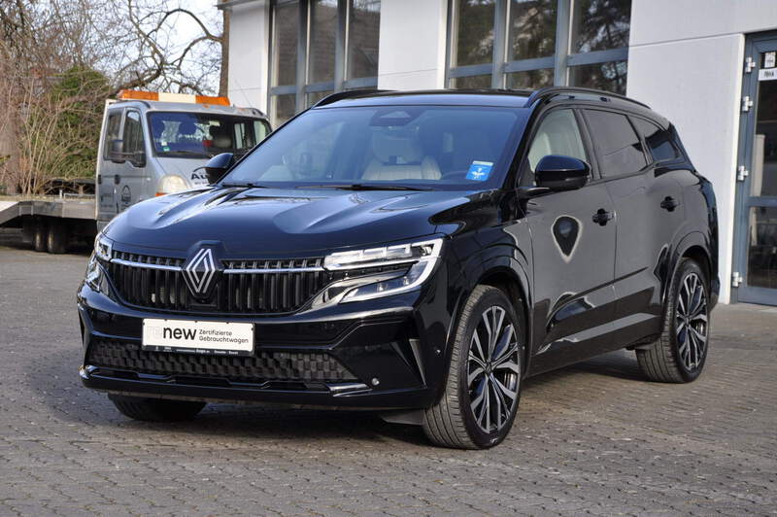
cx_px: 388
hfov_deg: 26.0
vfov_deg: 17.5
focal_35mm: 78
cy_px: 258
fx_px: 1682
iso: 200
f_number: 7.1
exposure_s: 1/200
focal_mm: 52
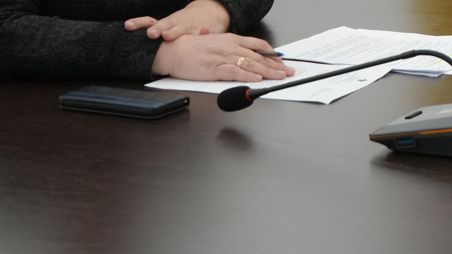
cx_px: 649
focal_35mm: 160
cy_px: -207
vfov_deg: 7.4
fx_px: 1918
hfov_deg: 12.8
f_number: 8
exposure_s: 1/125
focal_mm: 44
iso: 2500
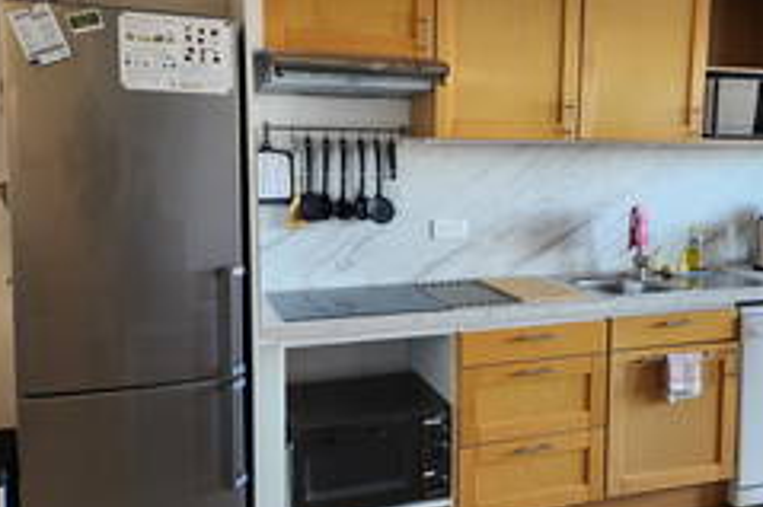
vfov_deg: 36.8
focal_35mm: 36
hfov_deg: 52.6
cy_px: 217
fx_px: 762
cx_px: 476
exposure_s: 1/120
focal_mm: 5.4
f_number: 1.8
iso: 250
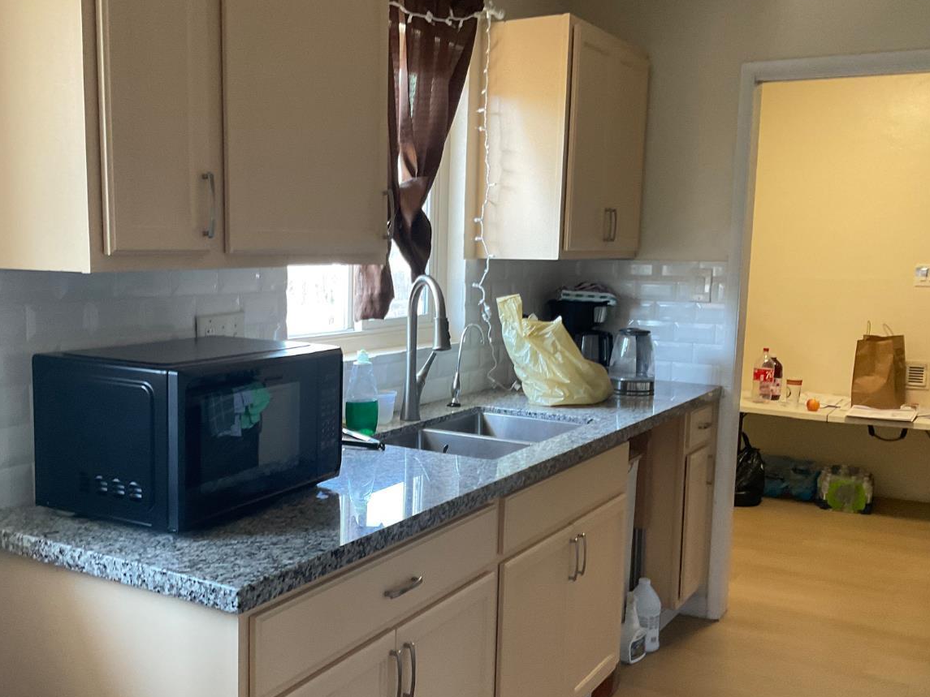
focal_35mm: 38
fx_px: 1021
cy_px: 392
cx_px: 372
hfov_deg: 48.7
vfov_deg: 37.7
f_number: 1.8
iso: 125
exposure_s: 1/60
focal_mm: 3
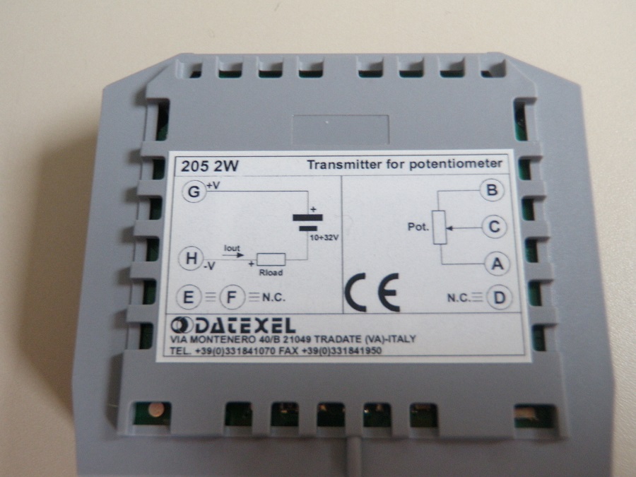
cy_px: 238
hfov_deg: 51.4
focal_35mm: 36
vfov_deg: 39.7
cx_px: 318
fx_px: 661
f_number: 4.1
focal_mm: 6.53
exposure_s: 1/15
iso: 200
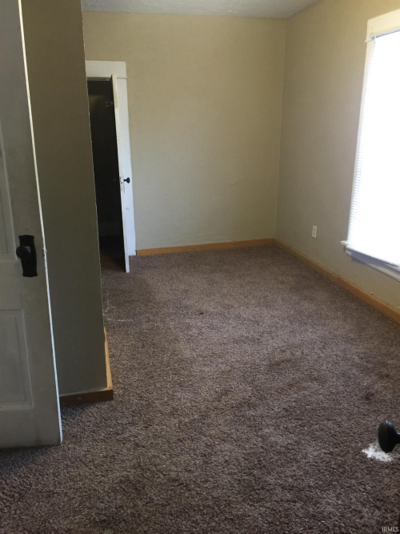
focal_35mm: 29
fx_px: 447
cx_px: 200
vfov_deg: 61.7
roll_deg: -0.2
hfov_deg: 48.2
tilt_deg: -17.3
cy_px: 267
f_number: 2.2
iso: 64
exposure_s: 1/4
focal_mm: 4.15
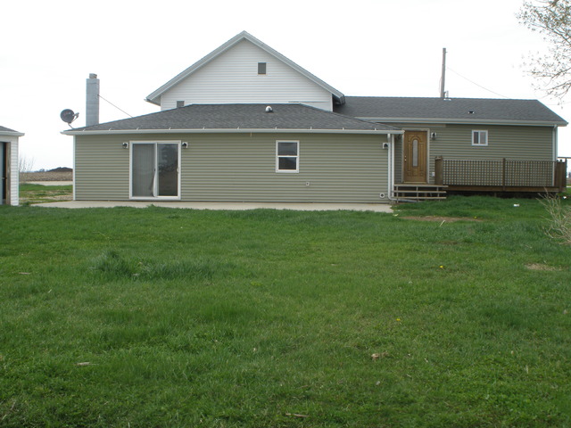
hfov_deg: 42.9
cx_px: 286
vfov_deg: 32.9
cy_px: 214
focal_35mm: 44
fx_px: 726
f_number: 6.4
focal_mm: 7.7
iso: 80
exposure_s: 1/100
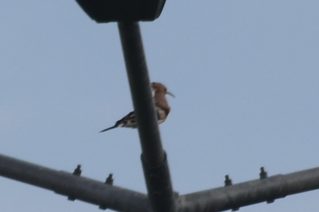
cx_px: 168
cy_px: 112
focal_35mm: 480
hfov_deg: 4.3
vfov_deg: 2.9
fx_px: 4247
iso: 250
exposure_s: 1/800
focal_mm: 300
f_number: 9
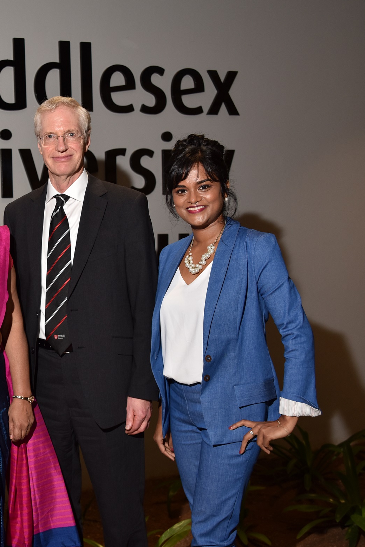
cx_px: -37
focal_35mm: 49
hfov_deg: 25.5
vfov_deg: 40.3
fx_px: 745
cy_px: 277
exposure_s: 1/160
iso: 400
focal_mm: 32
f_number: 4
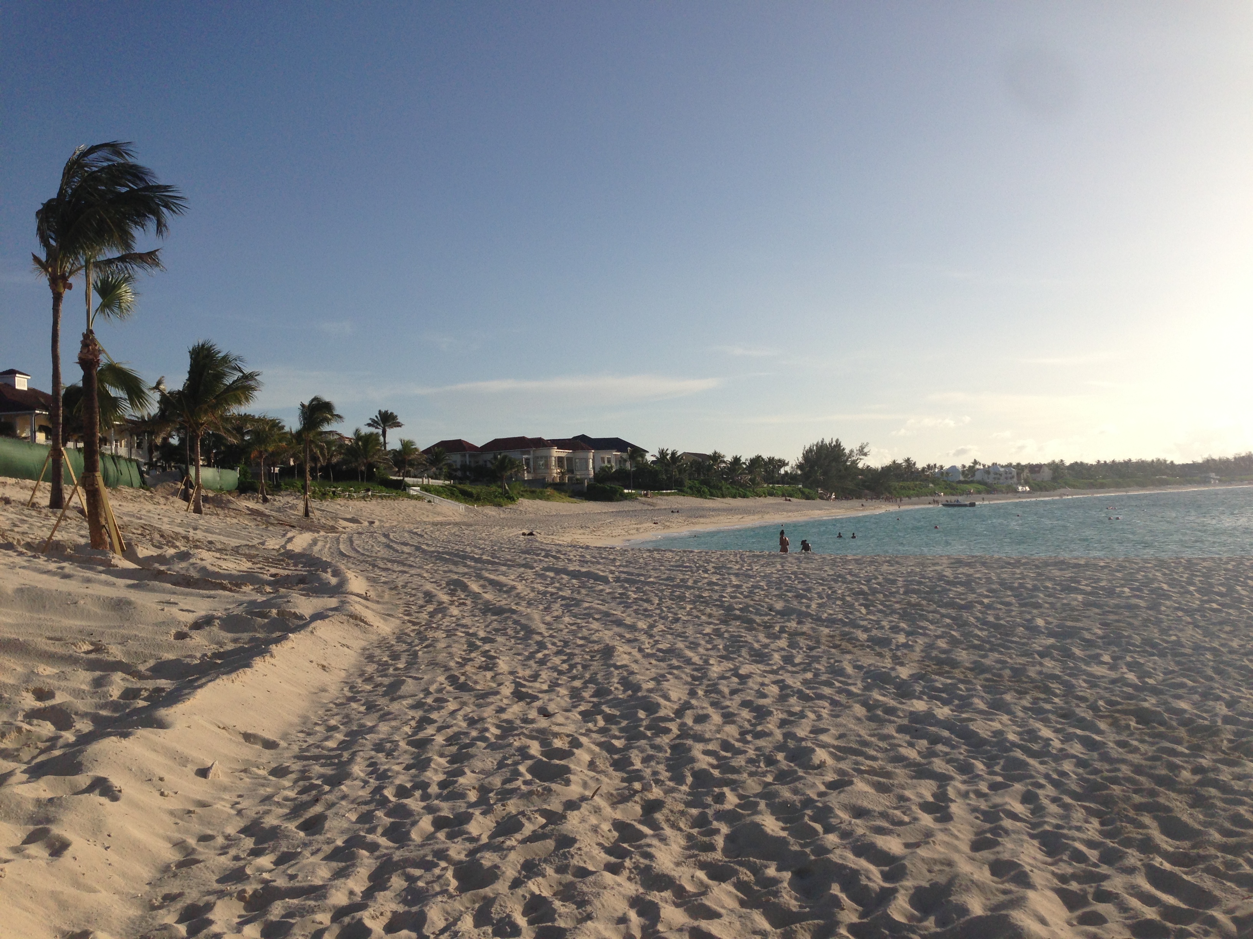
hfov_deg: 55.4
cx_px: 626
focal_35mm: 33
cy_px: 470
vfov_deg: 42.9
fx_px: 1195
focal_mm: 4.13
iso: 50
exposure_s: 1/3195
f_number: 2.4
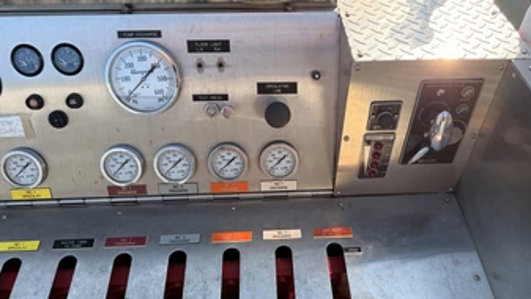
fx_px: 437
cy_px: 206
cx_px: 295
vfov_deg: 37.3
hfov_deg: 62.4
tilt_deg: -45.6
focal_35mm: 31
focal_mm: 6.76
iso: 80
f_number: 1.78
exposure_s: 1/1437
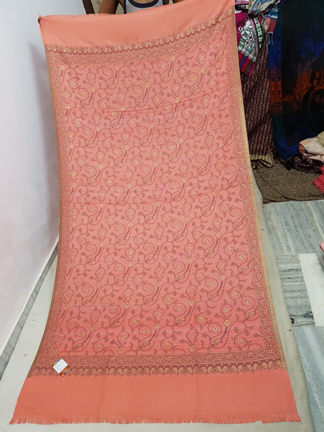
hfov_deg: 53.1
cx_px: 162
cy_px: 216
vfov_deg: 67.3
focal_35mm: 26
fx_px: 324
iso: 160
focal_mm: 4.2
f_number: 1.7
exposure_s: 1/25
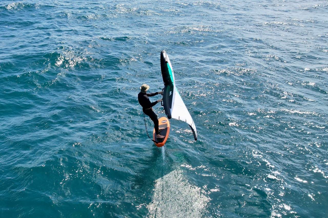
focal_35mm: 22
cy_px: 109
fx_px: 200
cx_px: 164
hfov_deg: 78.6
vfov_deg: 57.1
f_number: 2.8
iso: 200
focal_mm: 8.38
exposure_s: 1/2000
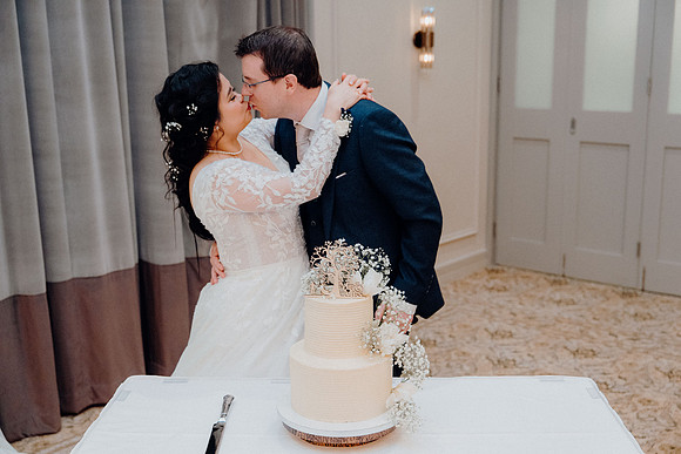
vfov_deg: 31.2
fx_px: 814
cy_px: 227
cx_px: 340
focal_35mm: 43
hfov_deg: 45.4
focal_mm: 43
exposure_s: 1/160
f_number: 3.5
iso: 3200
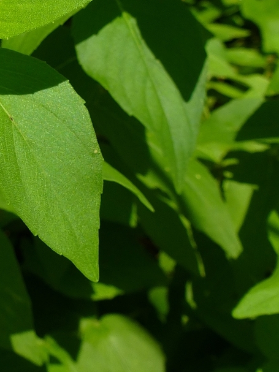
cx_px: -37
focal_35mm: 87
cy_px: 38
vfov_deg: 22.0
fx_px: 935
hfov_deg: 16.4
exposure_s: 1/1000
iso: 100
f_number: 4
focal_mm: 5.9
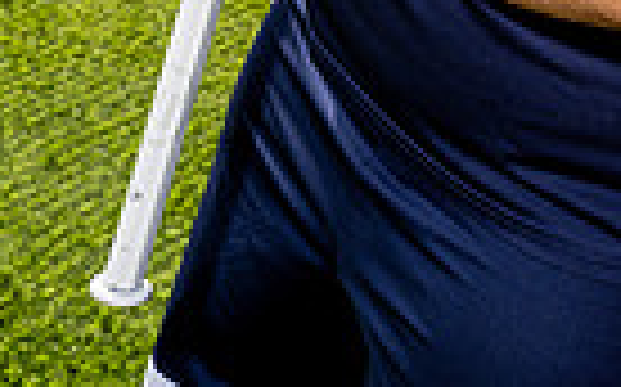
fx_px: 1742
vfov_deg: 10.6
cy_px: -580
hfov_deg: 19.6
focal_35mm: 103
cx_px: 621
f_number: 8
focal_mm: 31
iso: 100
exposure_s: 1/250
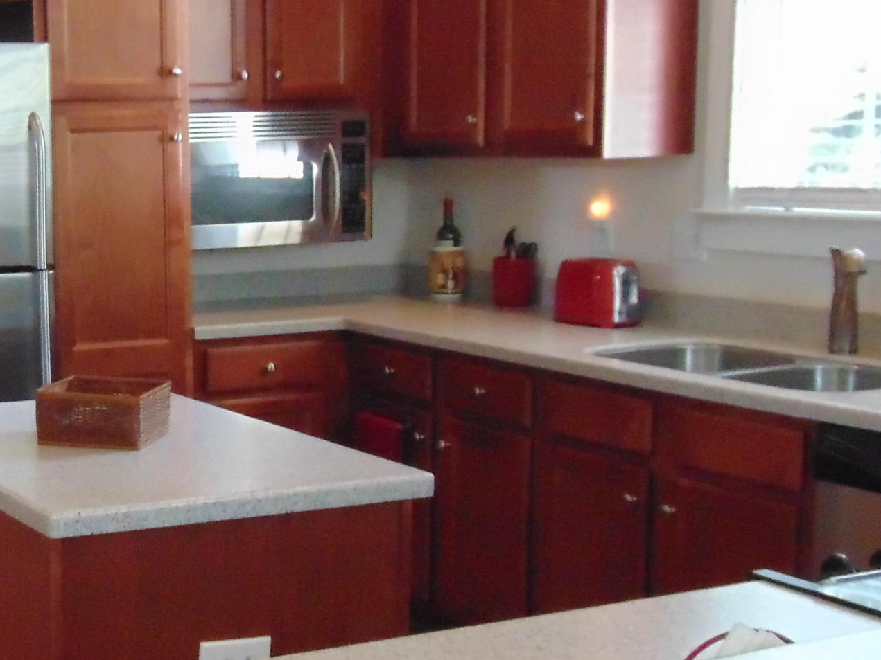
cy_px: 395
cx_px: 50
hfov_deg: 30.9
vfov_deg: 24.8
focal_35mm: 59
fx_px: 1501
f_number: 3
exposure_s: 1/60
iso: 640
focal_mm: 4.5
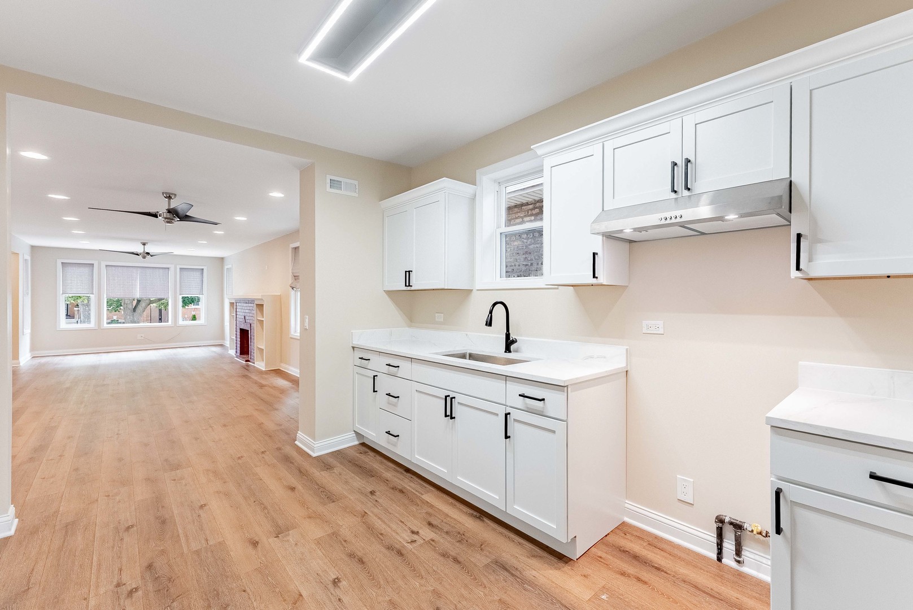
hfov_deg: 101.1
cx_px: 456
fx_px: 376
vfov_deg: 78.1
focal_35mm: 15
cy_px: 305
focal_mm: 14.8
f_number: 7.1
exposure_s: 1/1600
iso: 2000
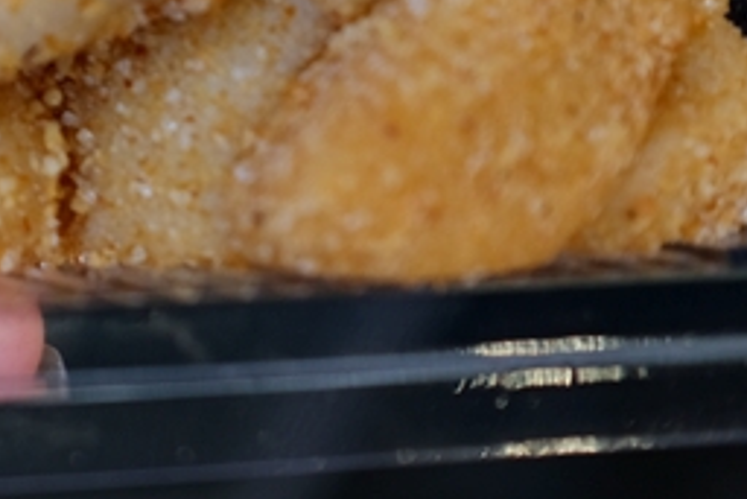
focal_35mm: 123
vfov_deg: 10.7
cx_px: -508
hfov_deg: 14.9
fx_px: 2554
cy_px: -274
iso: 250
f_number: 2.8
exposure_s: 1/250
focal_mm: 23
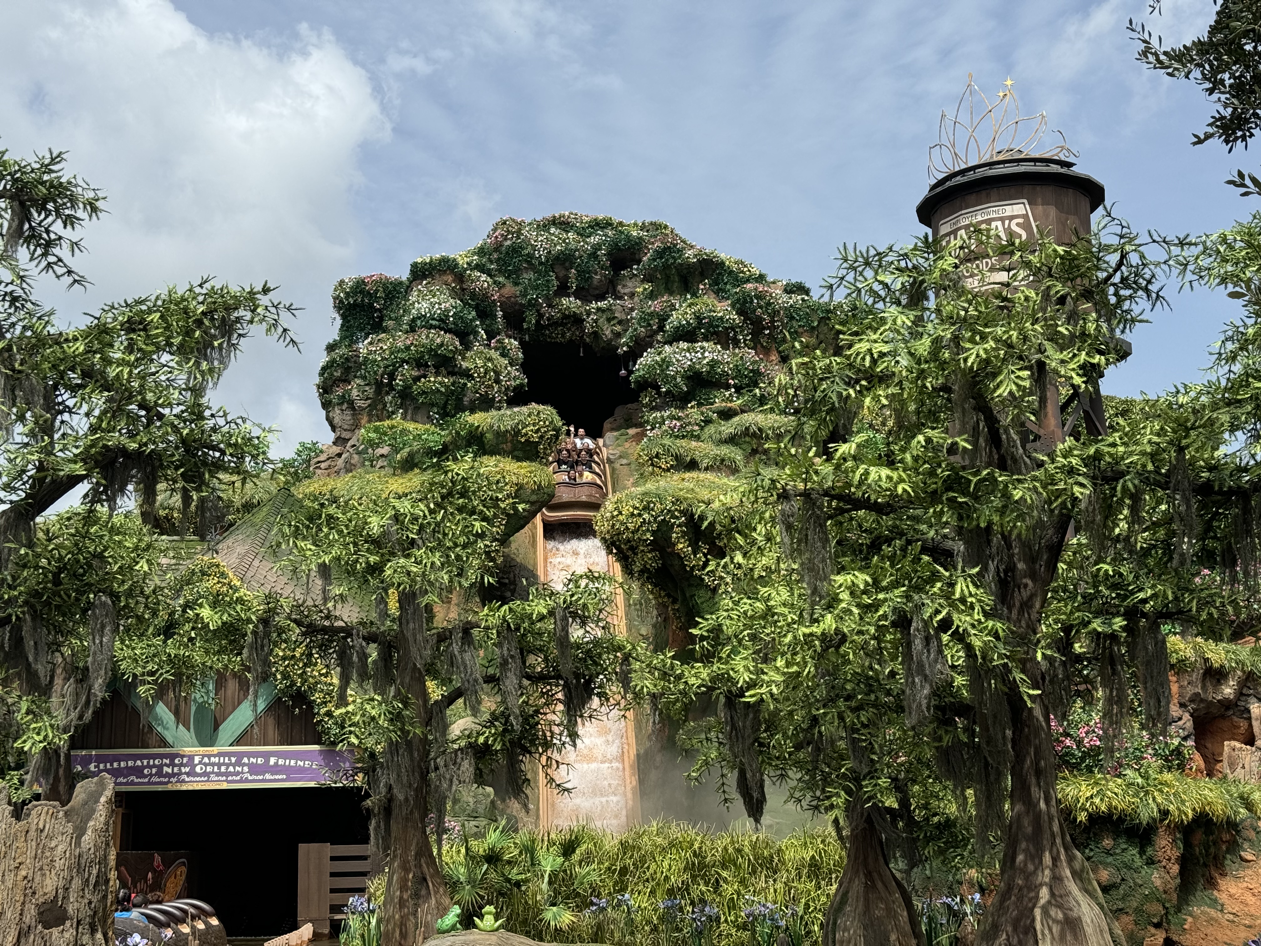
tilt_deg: +11.0
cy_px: 473
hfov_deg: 39.7
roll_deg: +0.4
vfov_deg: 30.3
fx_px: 1749
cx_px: 630
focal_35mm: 48
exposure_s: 1/4310
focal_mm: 6.76
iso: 64
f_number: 1.78
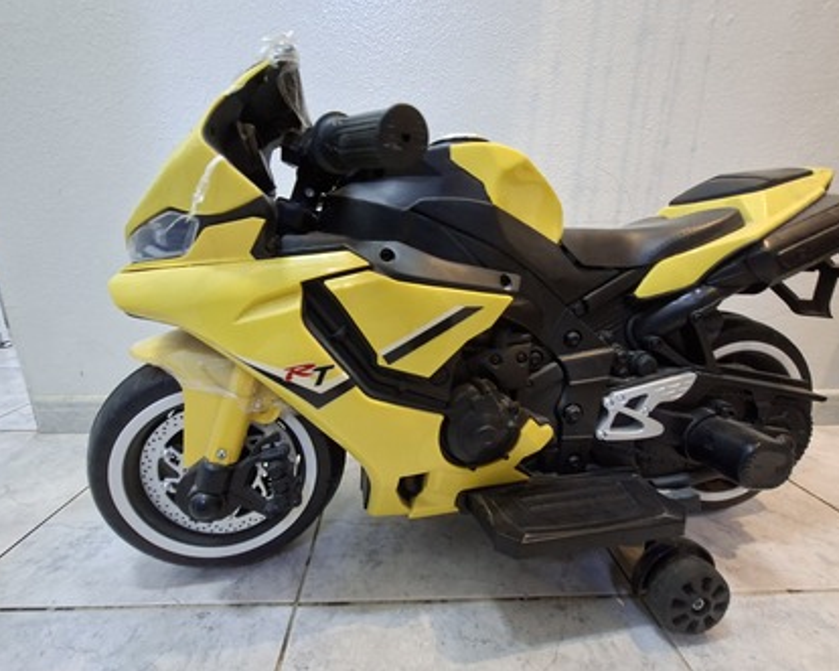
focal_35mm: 14
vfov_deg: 87.9
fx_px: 348
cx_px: 408
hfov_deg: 100.7
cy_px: 327
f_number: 2.2
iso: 500
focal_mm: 1.74
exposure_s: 1/24
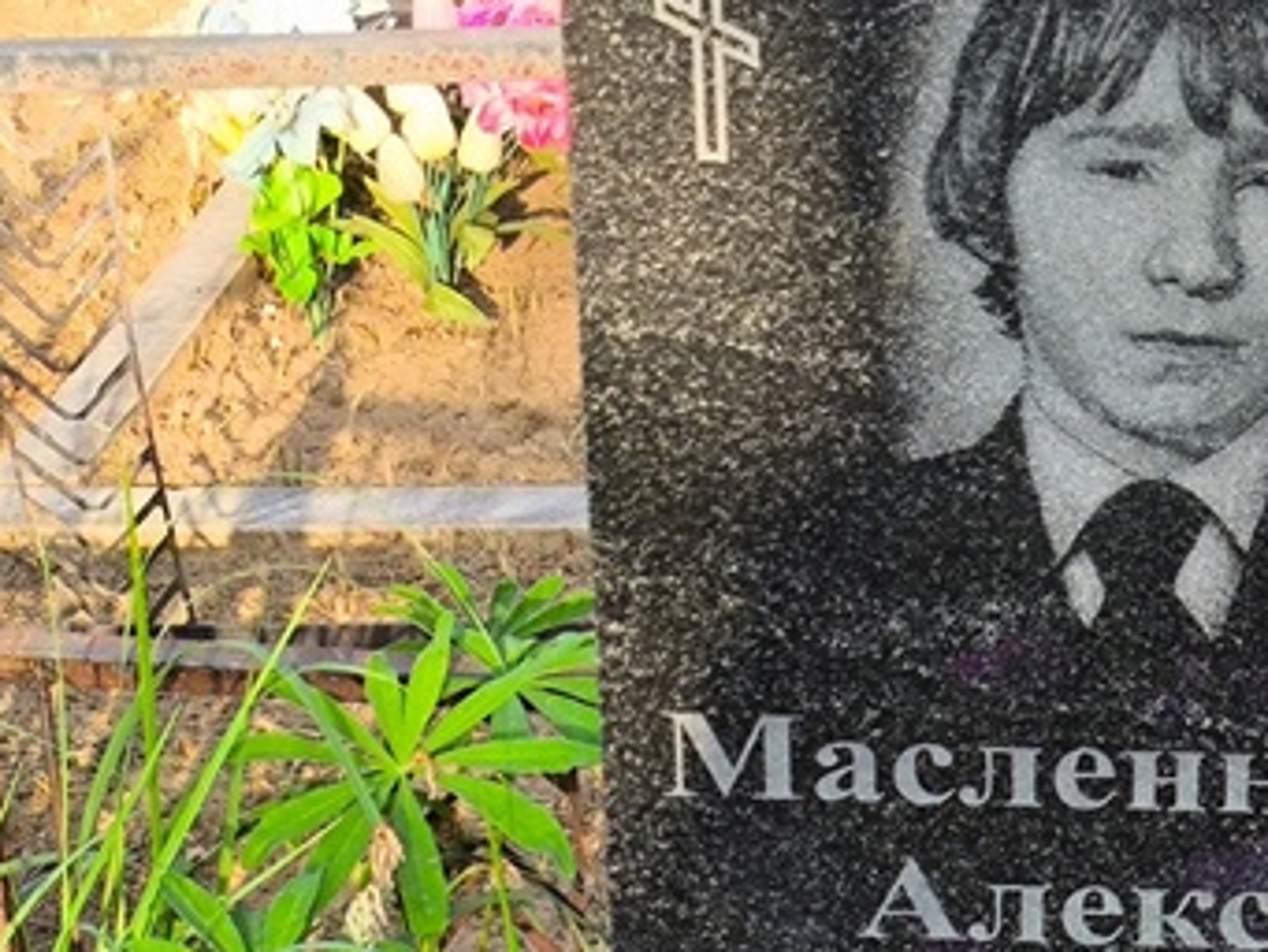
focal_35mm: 117
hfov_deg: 16.8
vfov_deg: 12.4
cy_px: 1090
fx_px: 4287
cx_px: 805
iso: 50
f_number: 1.7
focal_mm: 4.71
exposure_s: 1/280
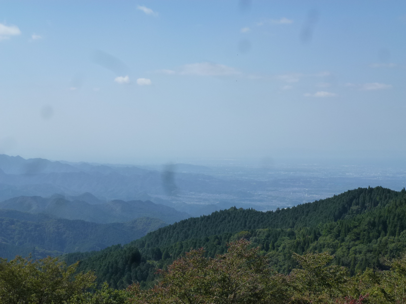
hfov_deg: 31.7
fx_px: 715
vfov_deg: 24.0
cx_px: 203
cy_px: 152
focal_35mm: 61
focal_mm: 10.9
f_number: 4.5
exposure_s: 1/1000
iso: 160
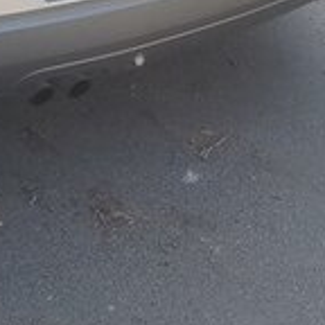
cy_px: -116
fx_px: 1115
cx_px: 133
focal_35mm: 105
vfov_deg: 15.6
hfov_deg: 16.6
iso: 50
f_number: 1.7
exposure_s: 1/507
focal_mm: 4.2
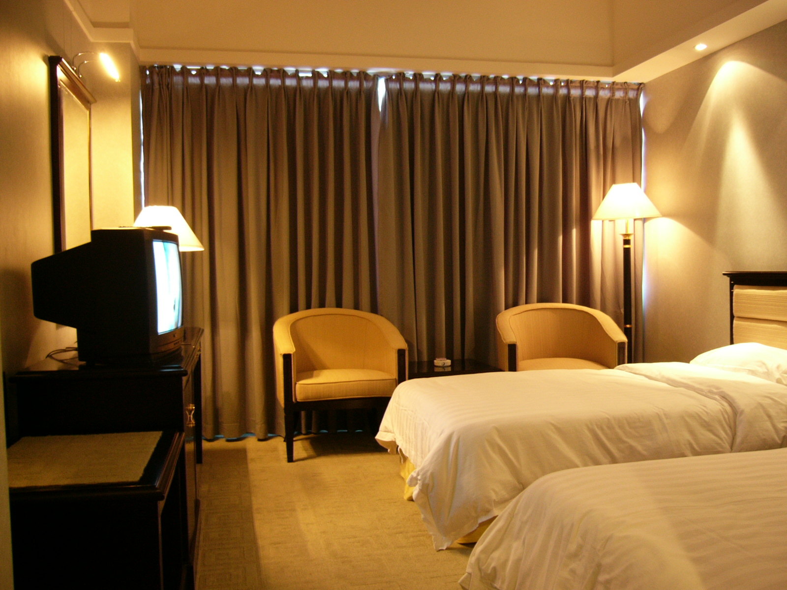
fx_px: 796
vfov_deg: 40.7
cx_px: 394
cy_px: 295
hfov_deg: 52.6
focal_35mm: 35
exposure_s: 1/2.5
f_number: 2.8
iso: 100
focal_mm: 5.8
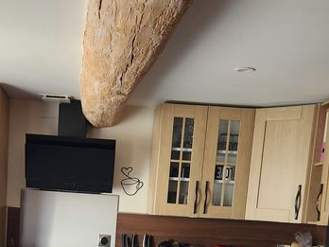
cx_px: 113
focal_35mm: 66
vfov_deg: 20.8
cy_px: 296
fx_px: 627
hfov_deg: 29.2
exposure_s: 1/180
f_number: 1.8
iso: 125
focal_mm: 5.4
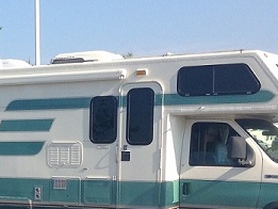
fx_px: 932
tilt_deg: -4.5
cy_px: 175
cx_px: -63
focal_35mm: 116
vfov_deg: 12.7
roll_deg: +1.4
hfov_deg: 16.2
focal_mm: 4.12
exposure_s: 1/1506
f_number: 2.4
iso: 50
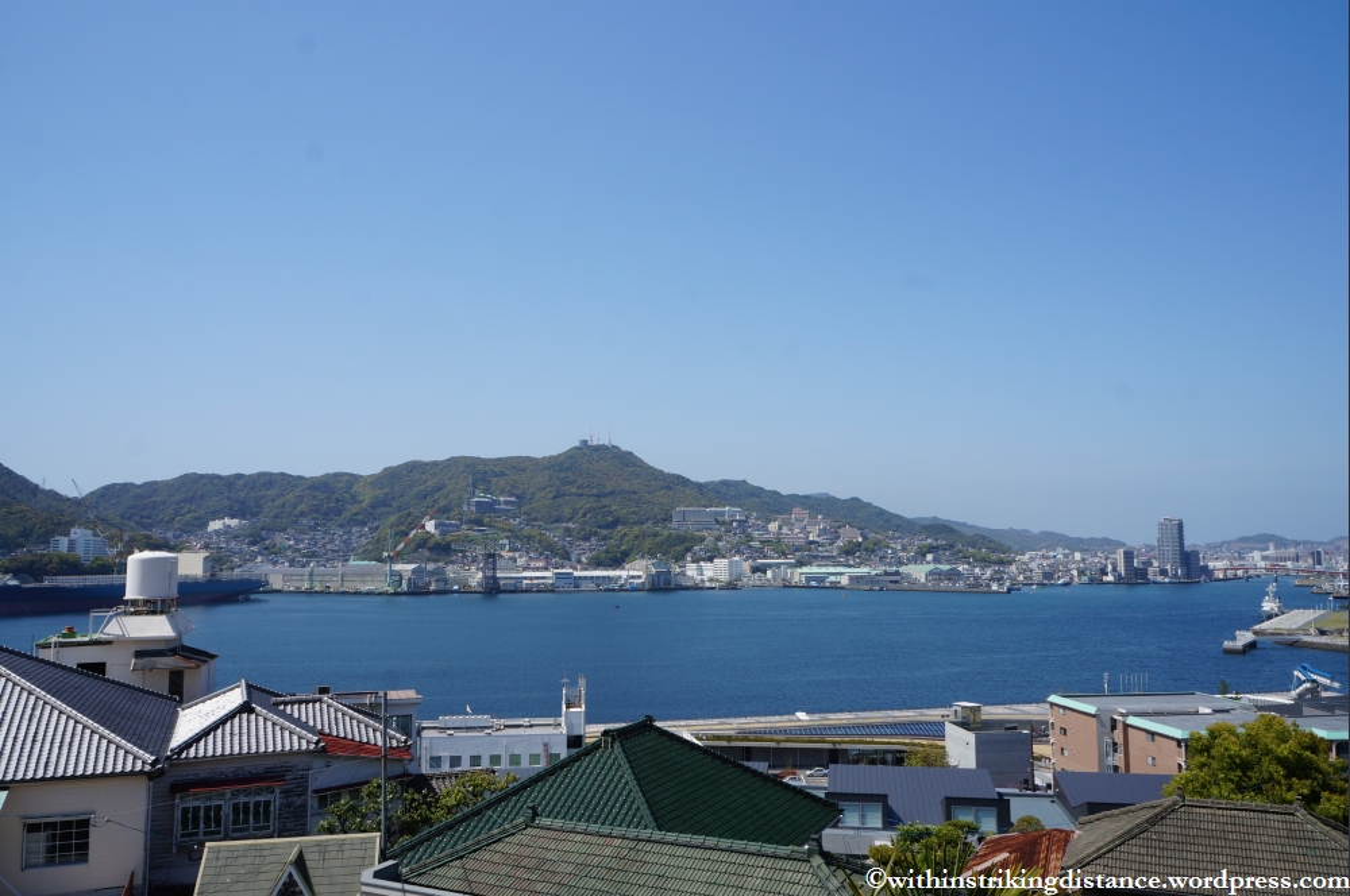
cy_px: 448
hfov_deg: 67.4
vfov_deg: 47.8
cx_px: 675
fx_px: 1011
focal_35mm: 27
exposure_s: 1/320
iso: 200
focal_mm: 18
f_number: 13
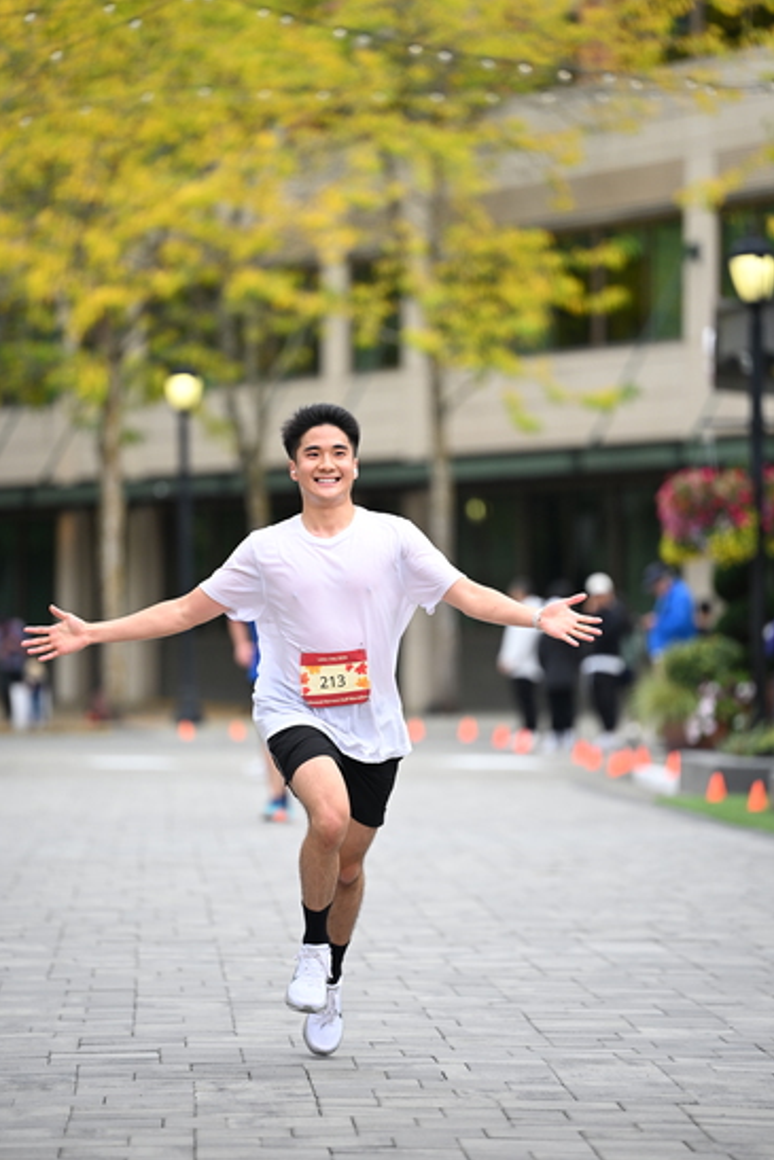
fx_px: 5994
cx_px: 387
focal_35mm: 186
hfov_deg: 7.4
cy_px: 579
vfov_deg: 11.1
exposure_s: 1/2000
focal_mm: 185
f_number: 2.8
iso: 640
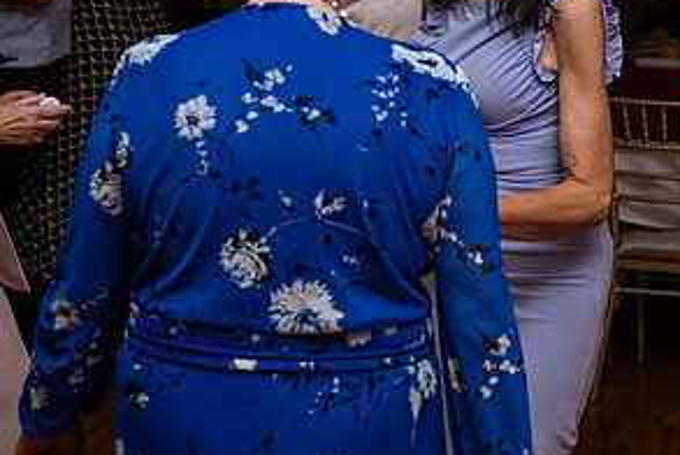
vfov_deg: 14.3
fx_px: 1796
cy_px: 62
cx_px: 413
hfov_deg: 21.4
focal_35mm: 95
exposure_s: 1/160
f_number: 3.5
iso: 800
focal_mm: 48
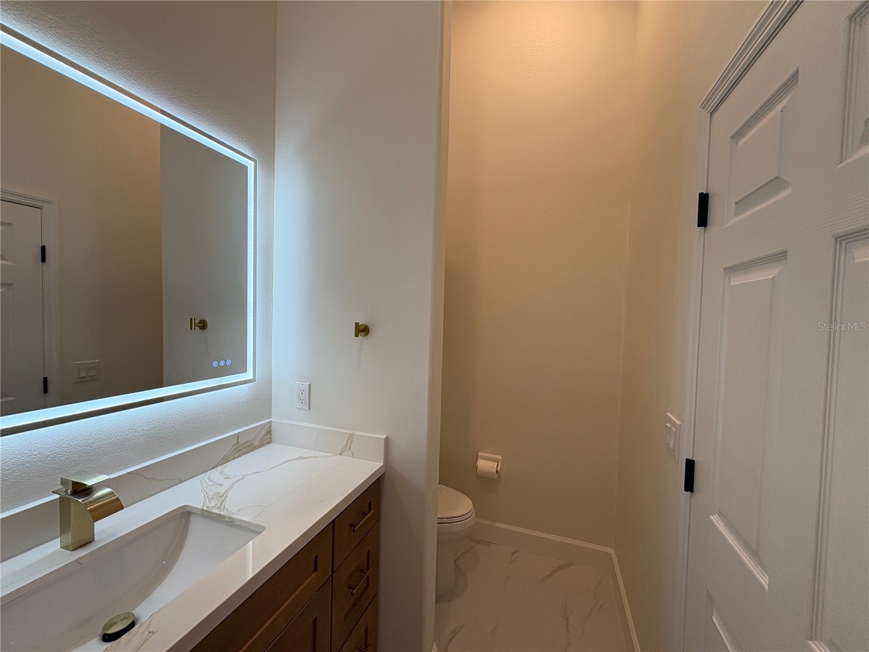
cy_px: 326
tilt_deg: -1.2
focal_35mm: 14
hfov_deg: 102.1
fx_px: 351
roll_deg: -1.5
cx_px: 434
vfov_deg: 85.7
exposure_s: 1/120
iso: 100
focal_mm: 2.22
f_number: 2.2
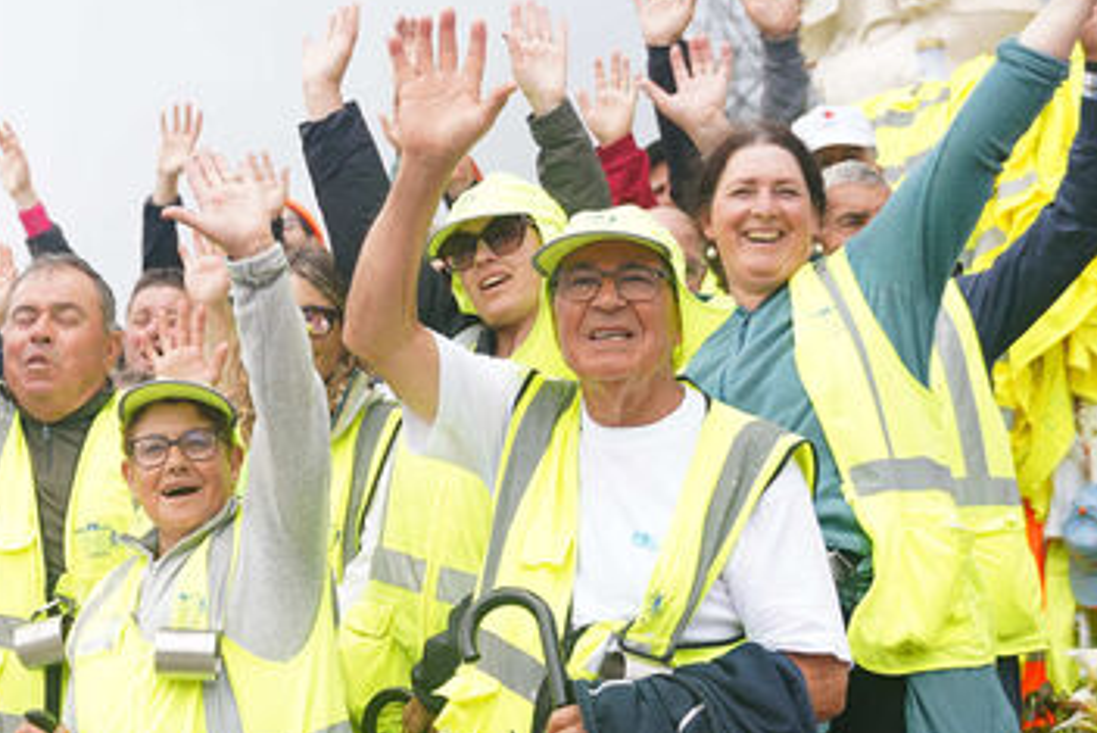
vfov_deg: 16.2
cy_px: 600
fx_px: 2548
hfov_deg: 23.6
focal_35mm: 84
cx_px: 84
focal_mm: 31.6
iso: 100
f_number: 2.8
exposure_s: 1/500
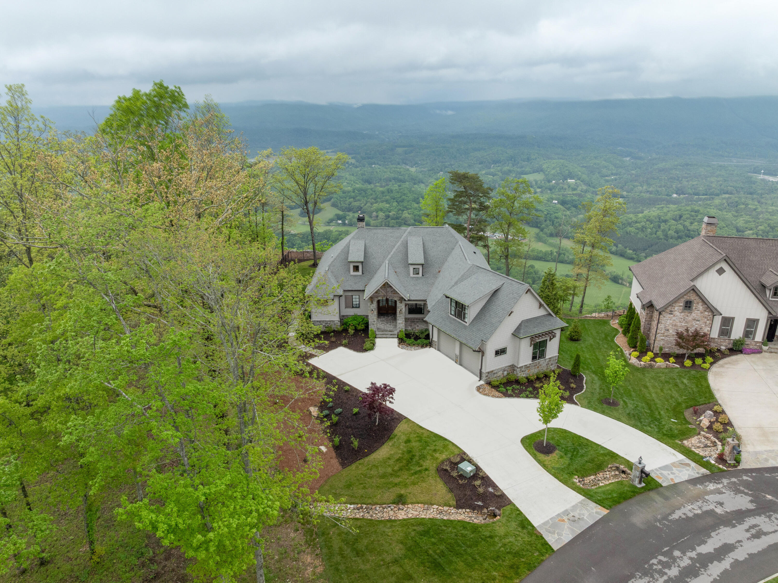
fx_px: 539
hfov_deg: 71.6
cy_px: 292
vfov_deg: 56.8
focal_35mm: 24
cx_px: 389
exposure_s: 1/120
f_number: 7.1
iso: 200
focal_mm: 12.29
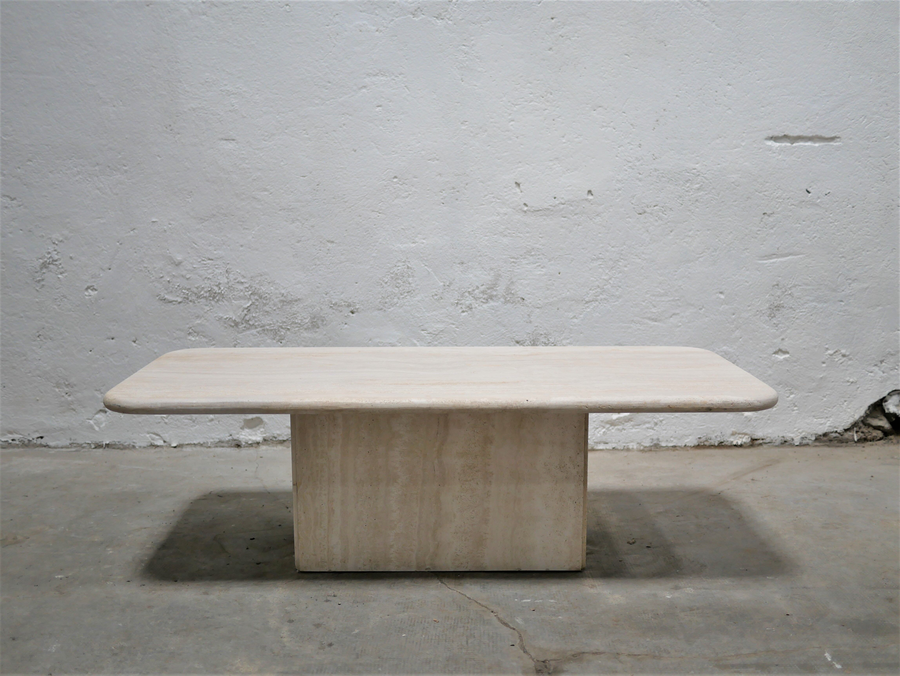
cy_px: 338
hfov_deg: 46.8
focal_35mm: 40
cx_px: 450
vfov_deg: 36.0
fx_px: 1040
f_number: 1.7
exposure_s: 1/125
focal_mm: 20
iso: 200
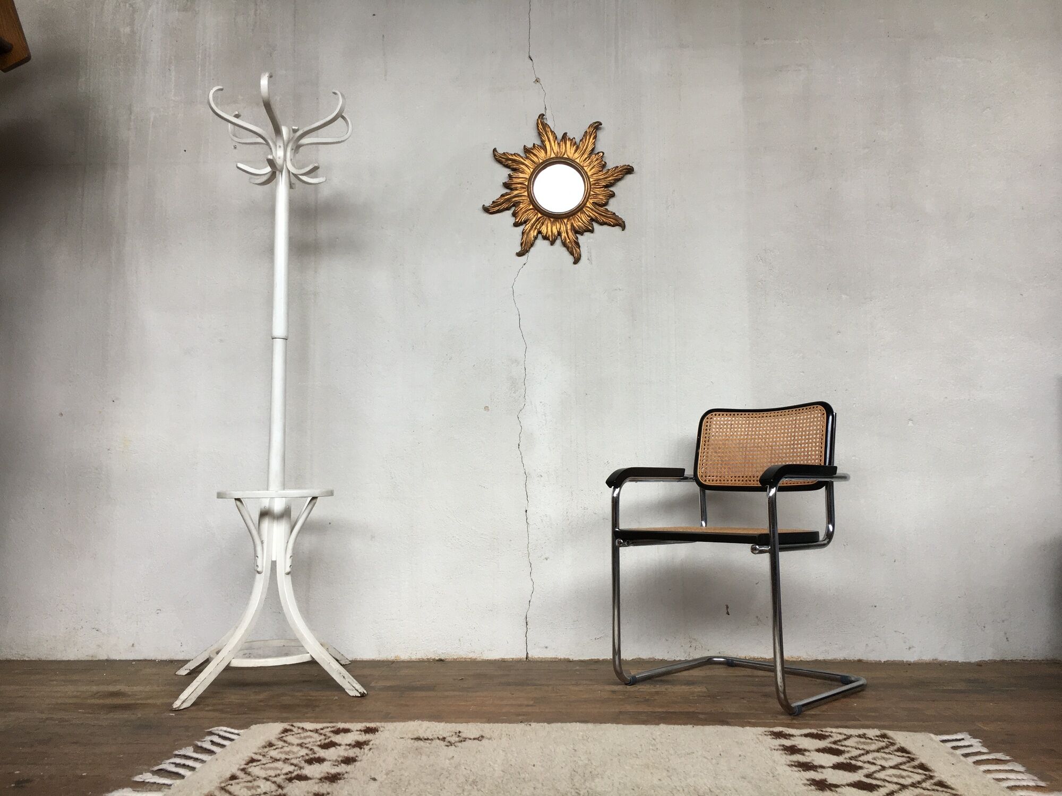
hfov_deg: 61.7
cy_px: 398
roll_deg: +0.7
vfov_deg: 48.2
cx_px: 531
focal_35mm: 29
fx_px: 890
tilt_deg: +4.7
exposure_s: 1/100
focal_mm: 4.15
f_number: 2.2
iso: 40
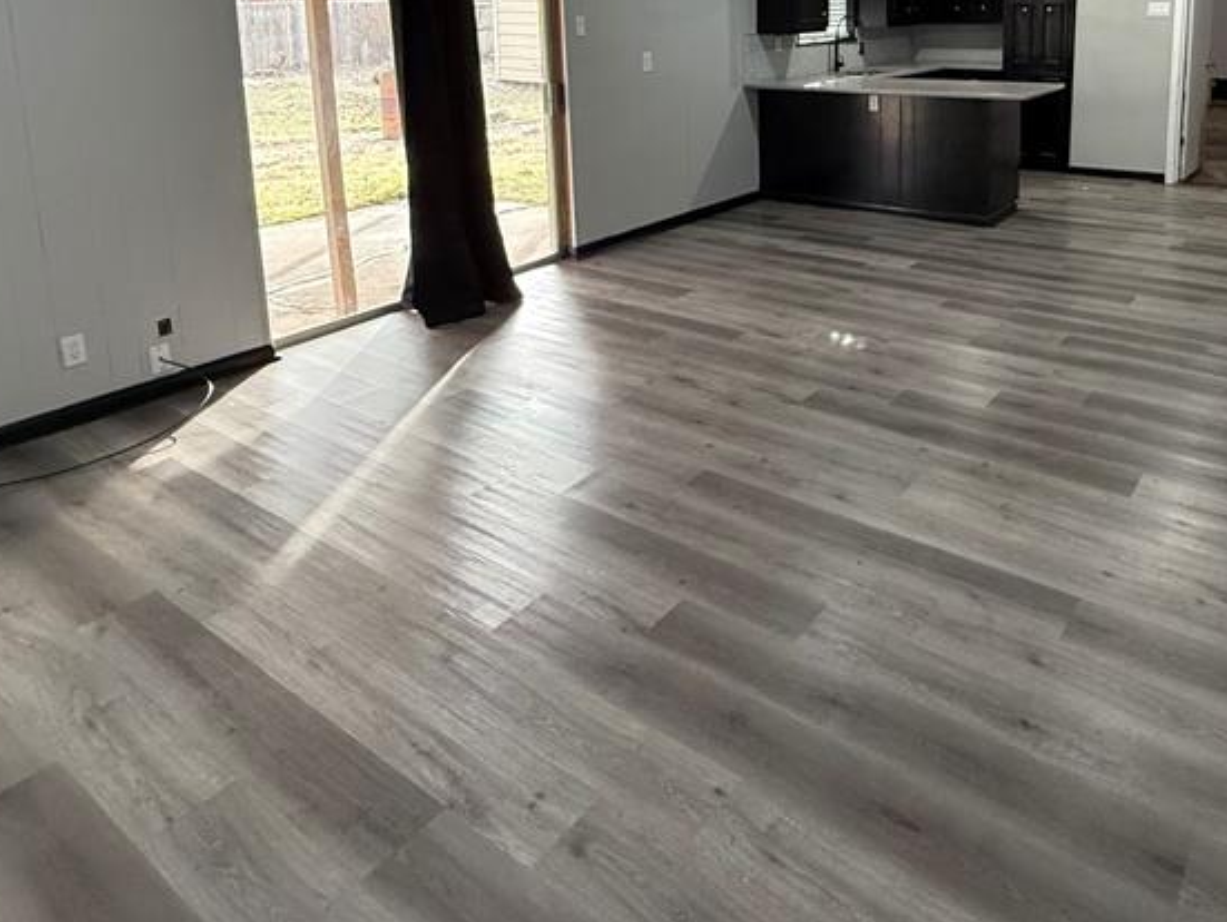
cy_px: 140
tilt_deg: -8.3
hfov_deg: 66.0
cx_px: 786
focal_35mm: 26
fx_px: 922
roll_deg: +0.7
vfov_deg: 48.9
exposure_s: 1/120
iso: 500
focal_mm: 2.22
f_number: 2.2
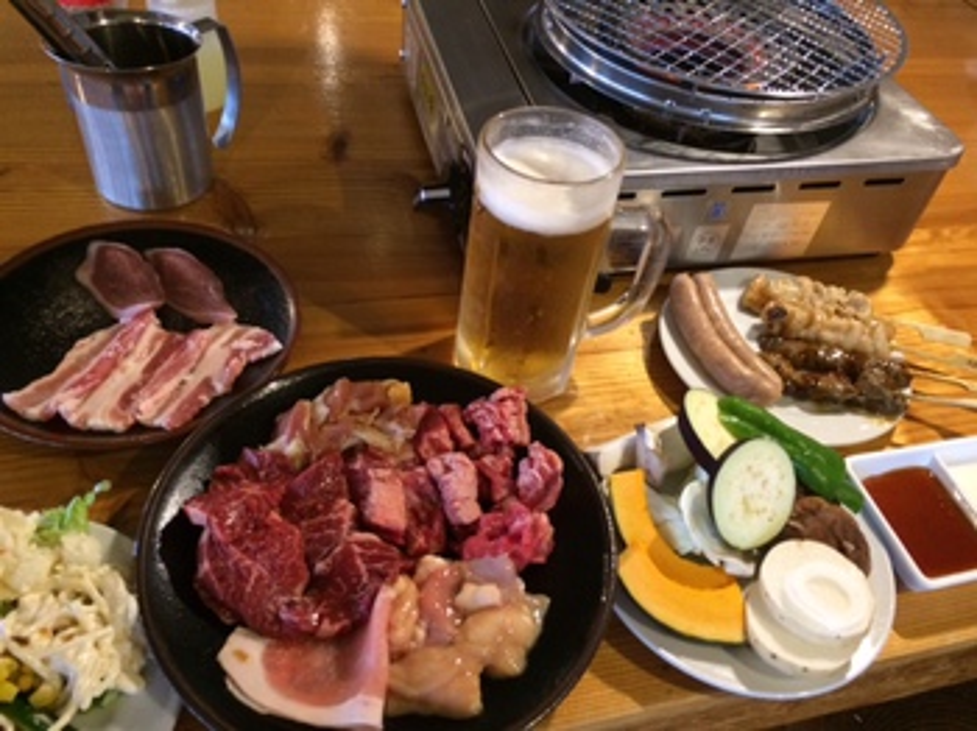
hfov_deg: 61.7
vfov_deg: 48.2
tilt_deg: -46.6
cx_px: 488
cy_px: 366
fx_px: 818
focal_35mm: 29
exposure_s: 1/20
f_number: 2.2
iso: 250
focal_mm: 4.15
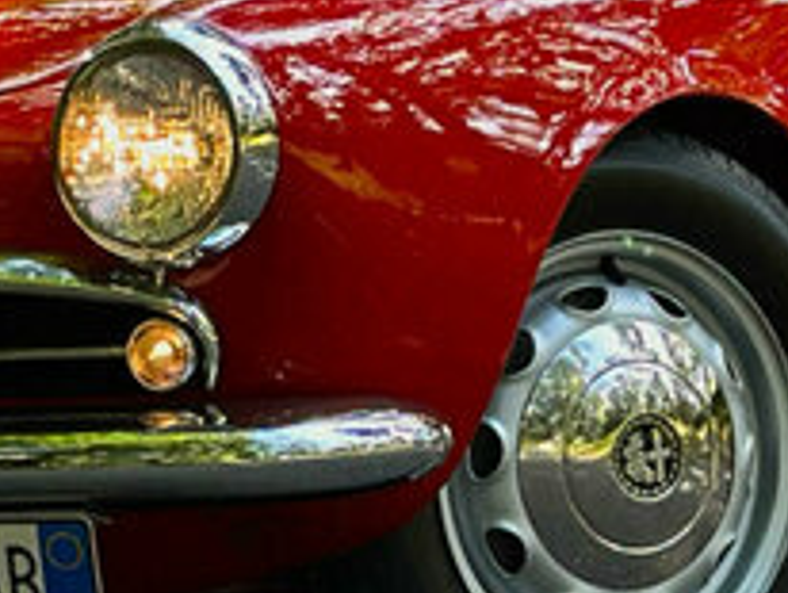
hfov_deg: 7.1
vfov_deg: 5.3
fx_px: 6359
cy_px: 203
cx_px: 230
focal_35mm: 279
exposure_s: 1/361
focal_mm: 6.86
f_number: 1.78
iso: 80
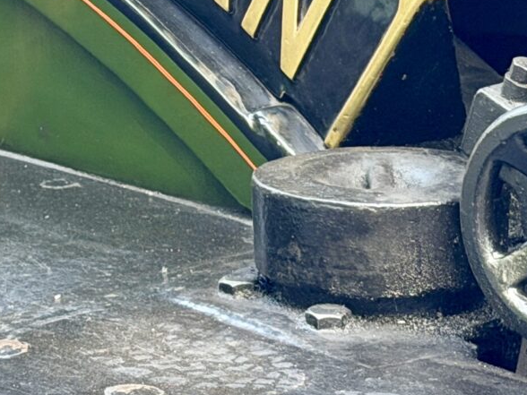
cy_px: -13
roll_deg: +1.7
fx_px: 3182
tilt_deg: -5.3
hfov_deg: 9.5
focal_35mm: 209
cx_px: 168
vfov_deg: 7.1
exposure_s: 1/80
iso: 100
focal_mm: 6.76
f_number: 1.78
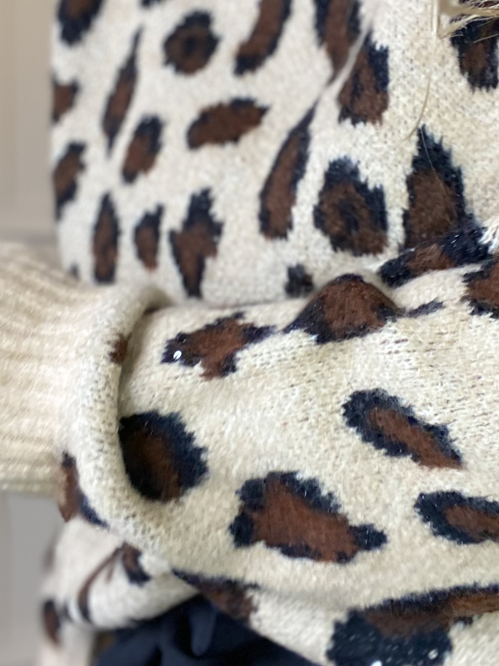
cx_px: 289
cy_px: 251
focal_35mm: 50
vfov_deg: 38.0
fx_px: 961
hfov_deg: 29.1
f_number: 2.2
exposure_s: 1/50
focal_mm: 2.71
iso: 80
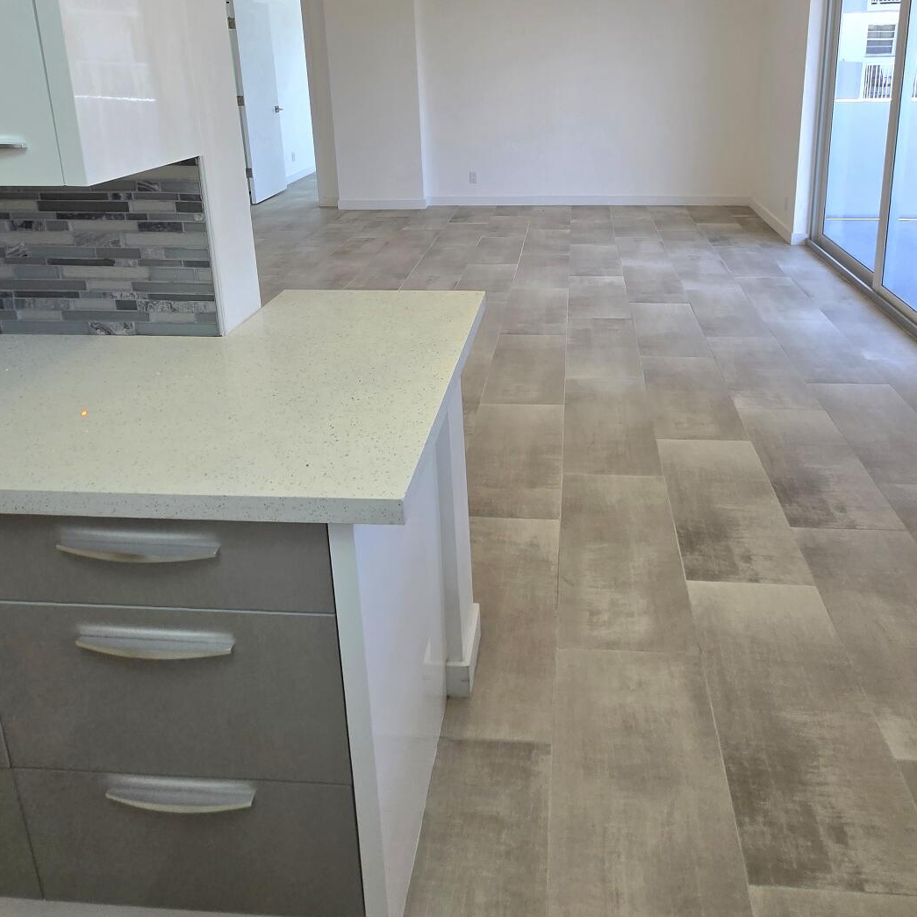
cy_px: 217
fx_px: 659
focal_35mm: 22
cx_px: 536
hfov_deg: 69.1
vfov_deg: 64.9
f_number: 2.2
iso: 32
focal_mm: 1.7
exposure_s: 1/60.2
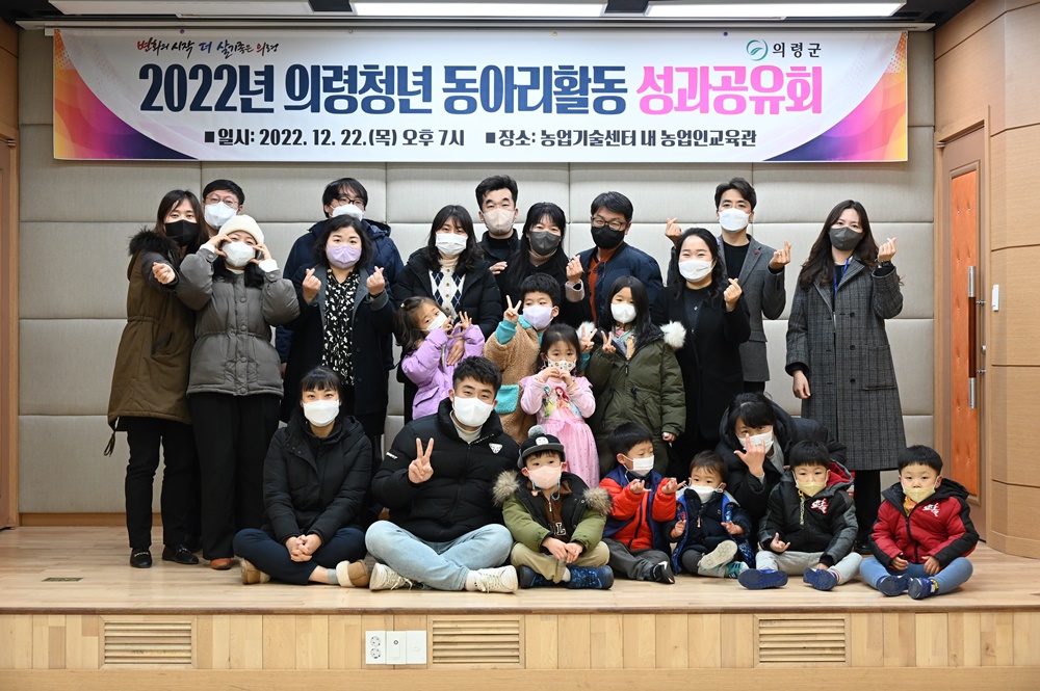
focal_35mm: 54
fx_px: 1559
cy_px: 346
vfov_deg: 25.0
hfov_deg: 36.9
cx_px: 520
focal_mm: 54
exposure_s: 1/125
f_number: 5.6
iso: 1800
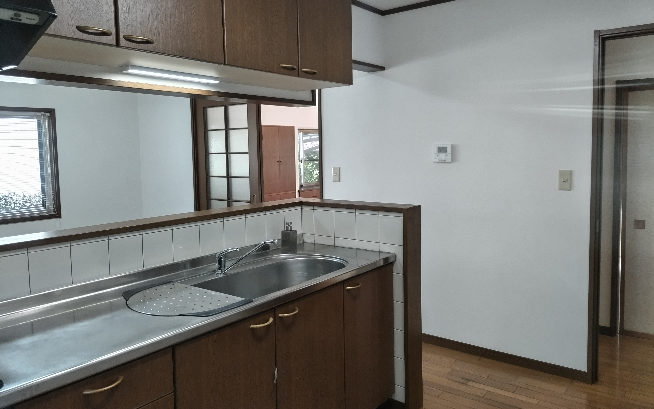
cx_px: 326
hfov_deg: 66.5
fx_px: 499
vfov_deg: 44.5
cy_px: 185
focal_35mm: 28
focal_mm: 4.8
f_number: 1.79
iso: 451
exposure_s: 1/60
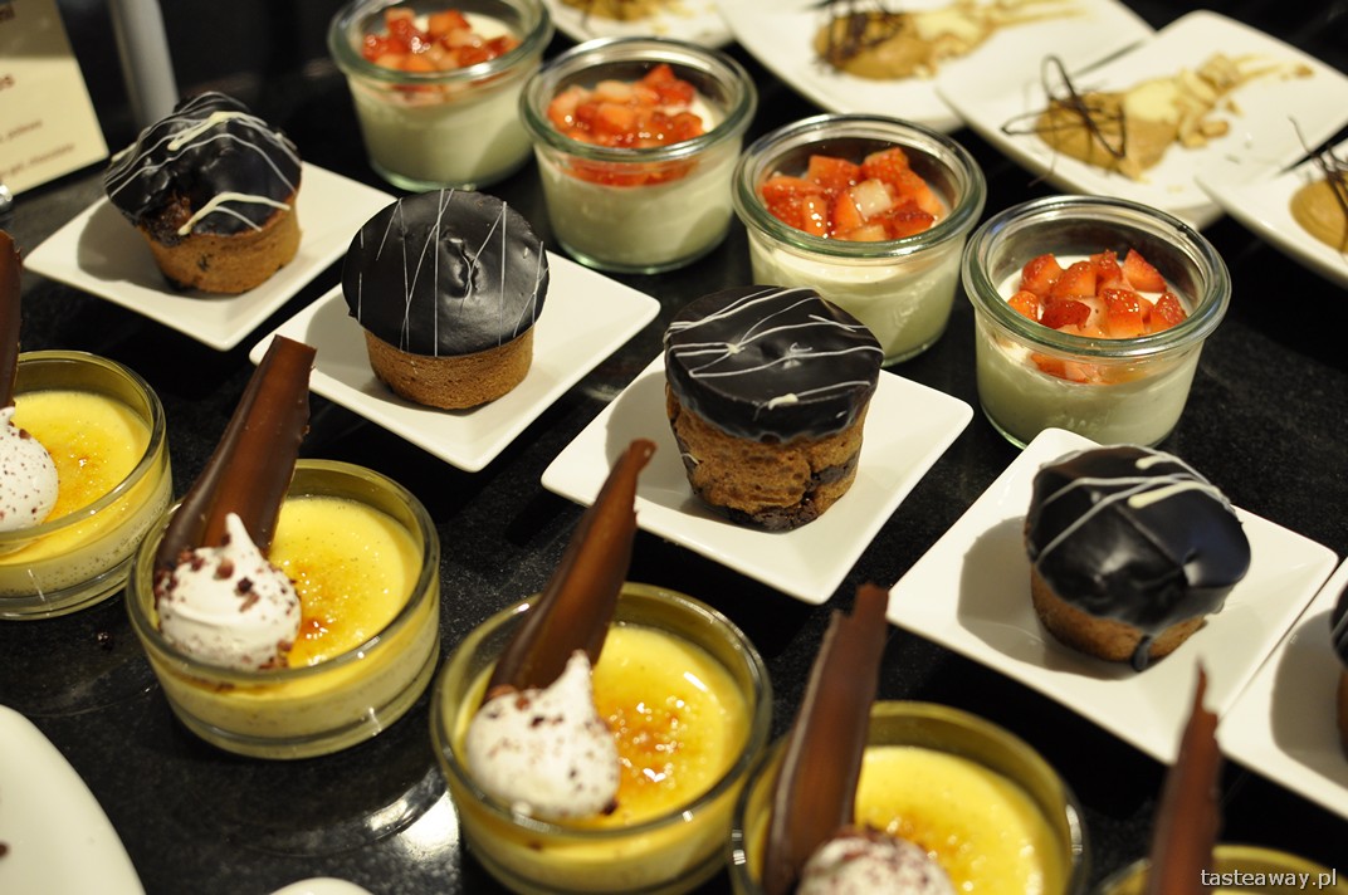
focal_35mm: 52
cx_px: 674
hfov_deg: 37.9
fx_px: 1963
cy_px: 448
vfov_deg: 25.7
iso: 500
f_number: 4
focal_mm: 35
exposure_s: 1/60
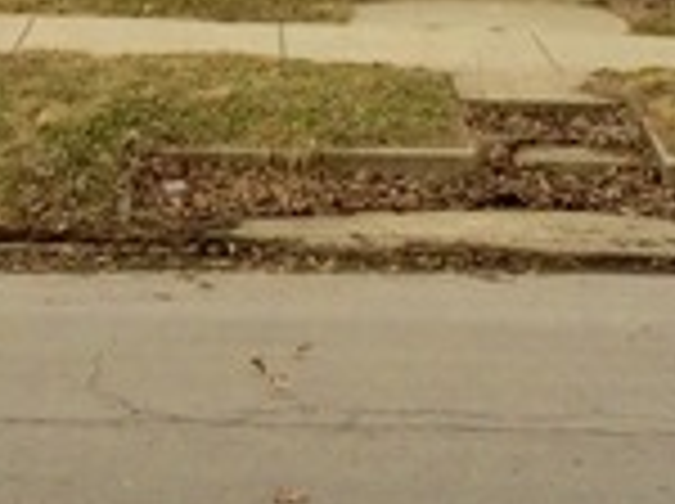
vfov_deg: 11.0
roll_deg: +1.6
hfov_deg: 15.9
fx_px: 2414
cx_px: 189
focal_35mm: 124
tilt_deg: +2.3
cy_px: -450
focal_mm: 4.15
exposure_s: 1/570
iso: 32
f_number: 2.2
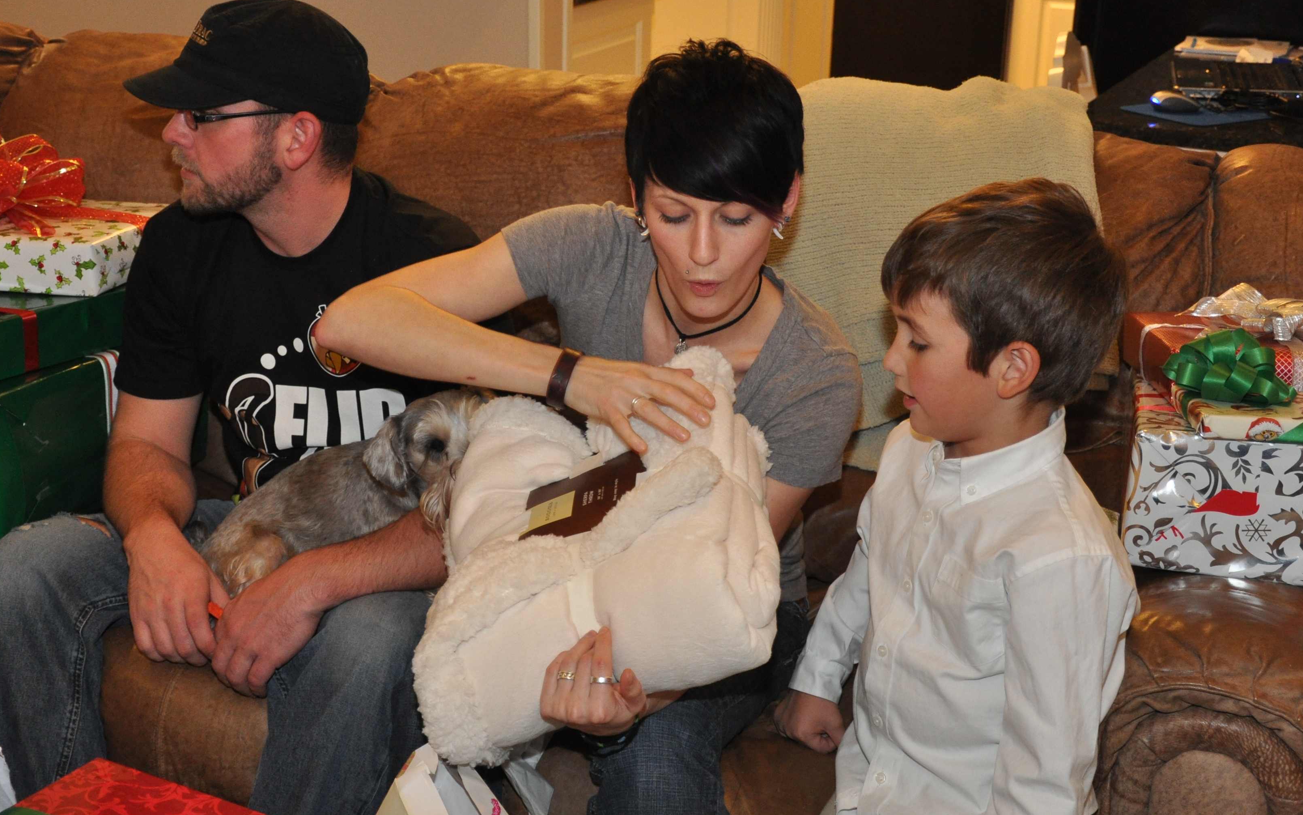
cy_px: 326
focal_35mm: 61
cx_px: 573
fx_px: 2166
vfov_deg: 21.3
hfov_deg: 33.4
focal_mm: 30
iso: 800
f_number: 4.2
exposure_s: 1/60
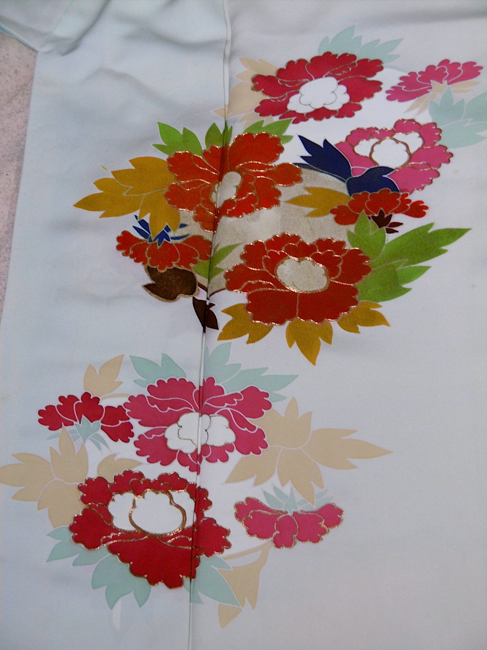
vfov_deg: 21.8
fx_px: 1688
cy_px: 325
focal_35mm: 90
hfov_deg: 16.4
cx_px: 244
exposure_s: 1/25
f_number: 4.7
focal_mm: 16.2
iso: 200
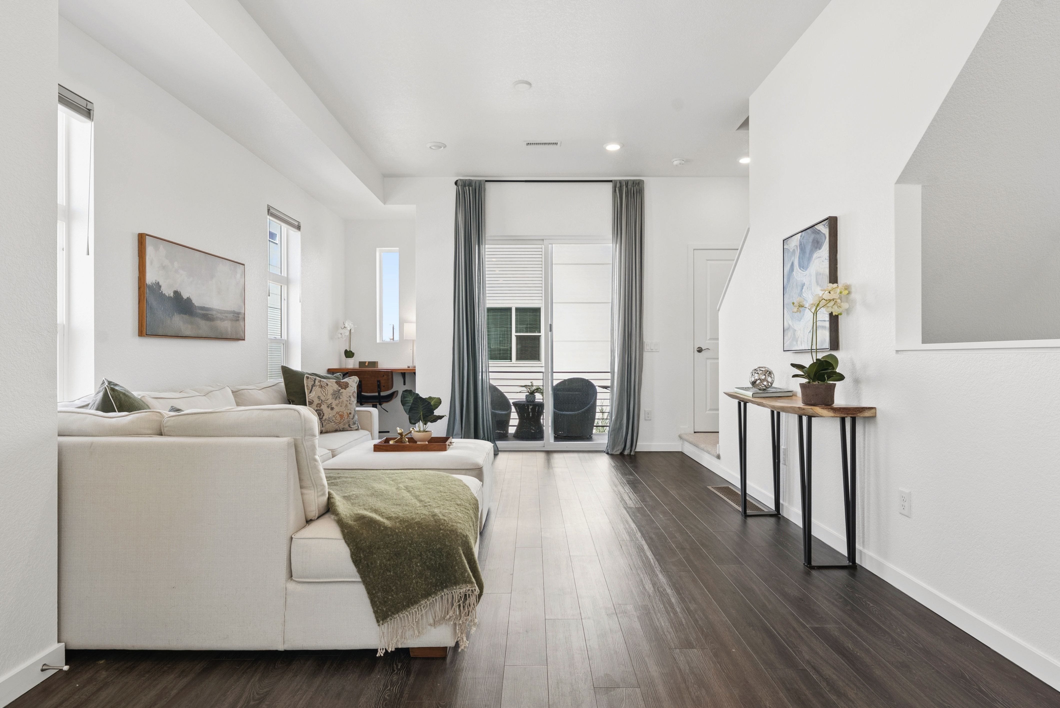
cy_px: 354
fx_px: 560
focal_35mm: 19
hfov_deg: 86.9
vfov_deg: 64.6
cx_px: 530
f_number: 8
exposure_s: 1/125
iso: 500
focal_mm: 19
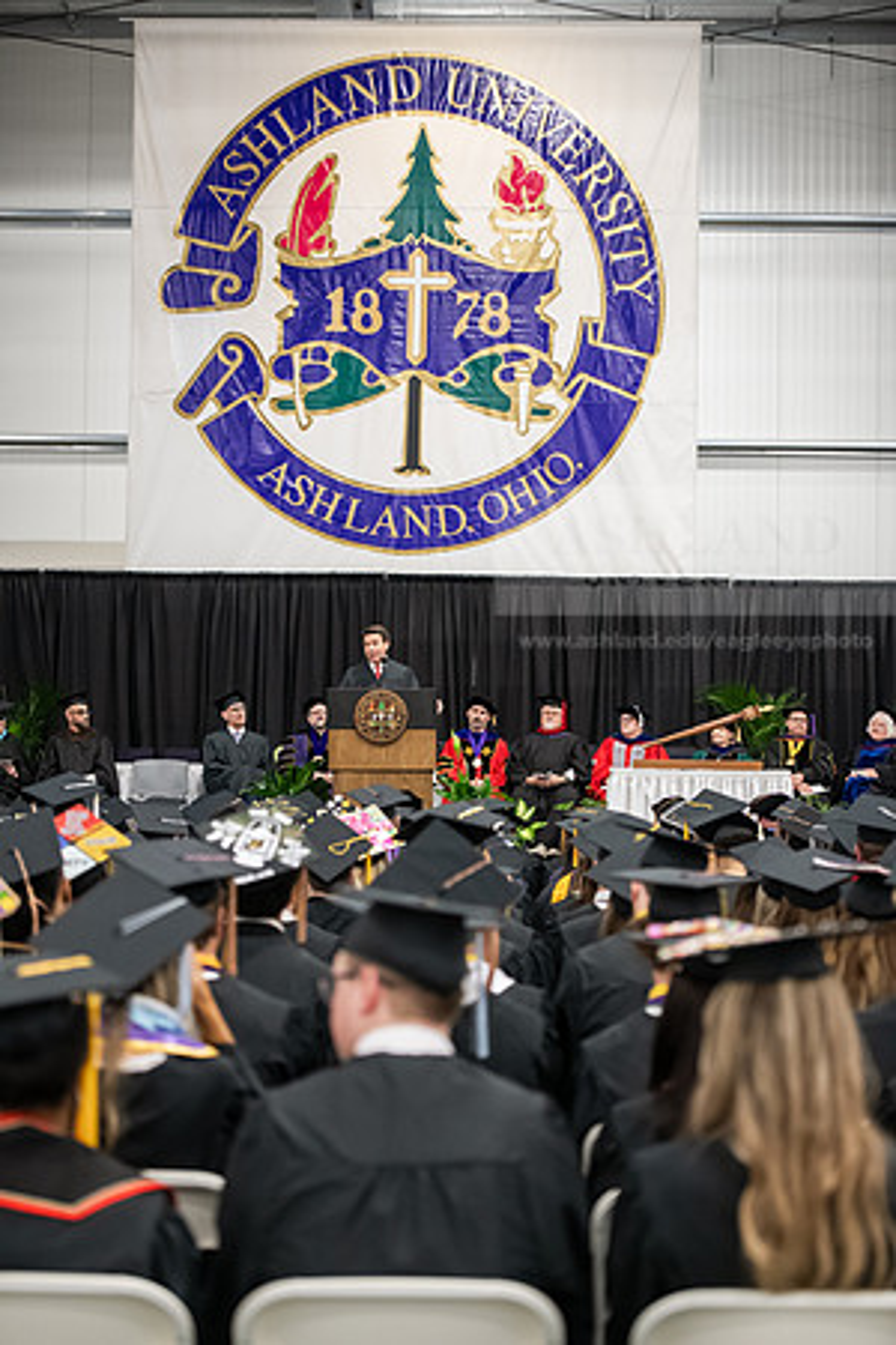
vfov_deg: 27.0
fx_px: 2800
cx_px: 448
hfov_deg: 18.2
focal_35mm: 75
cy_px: 672
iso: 3200
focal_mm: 75
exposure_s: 1/200
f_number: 3.2
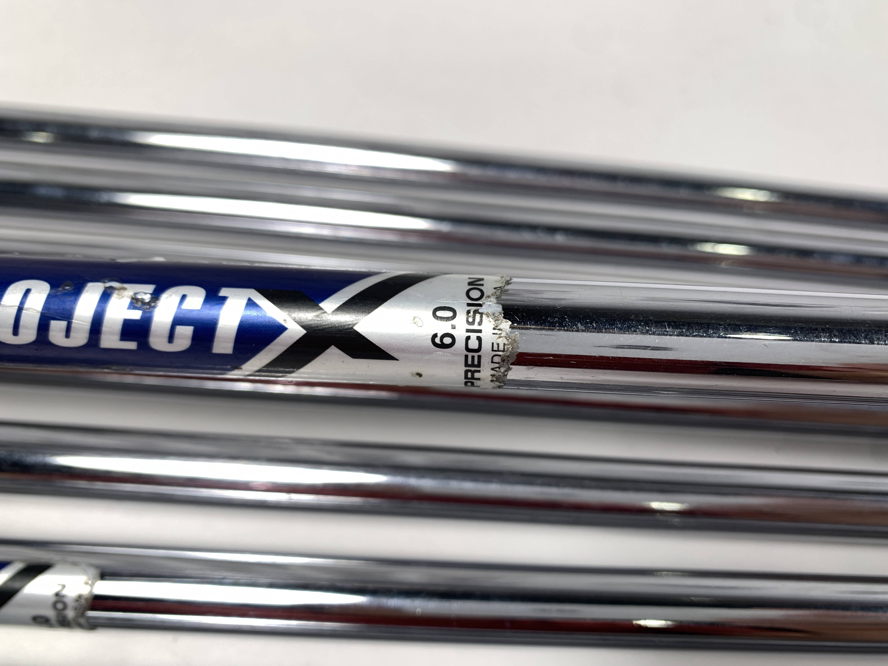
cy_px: 333
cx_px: 444
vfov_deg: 53.1
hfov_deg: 67.3
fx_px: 667
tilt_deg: -59.1
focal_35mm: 26
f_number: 1.8
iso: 25
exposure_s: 1/120
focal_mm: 4.25
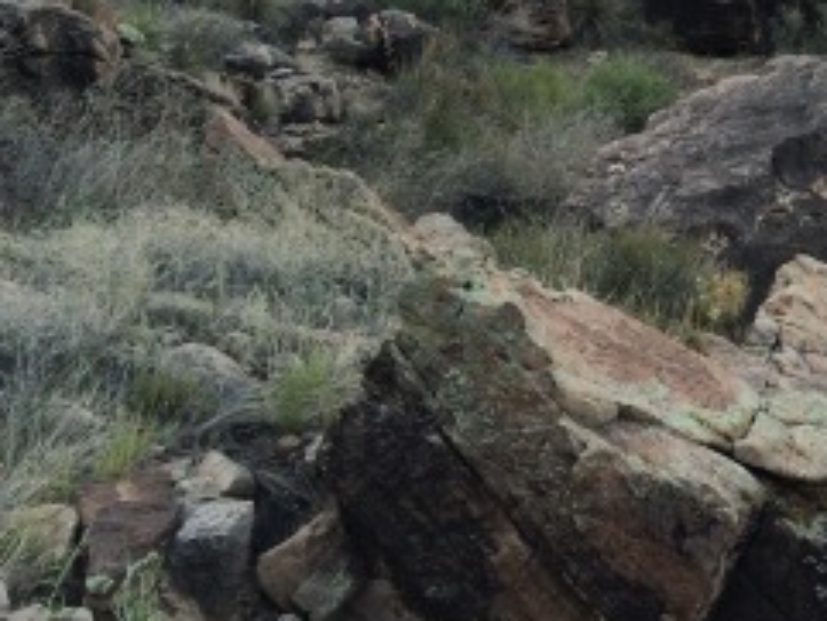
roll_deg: +3.2
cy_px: -14
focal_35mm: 77
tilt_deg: +0.3
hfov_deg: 22.6
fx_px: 1840
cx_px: 1081
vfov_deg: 18.6
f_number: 2.2
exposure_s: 1/540
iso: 32
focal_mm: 4.15
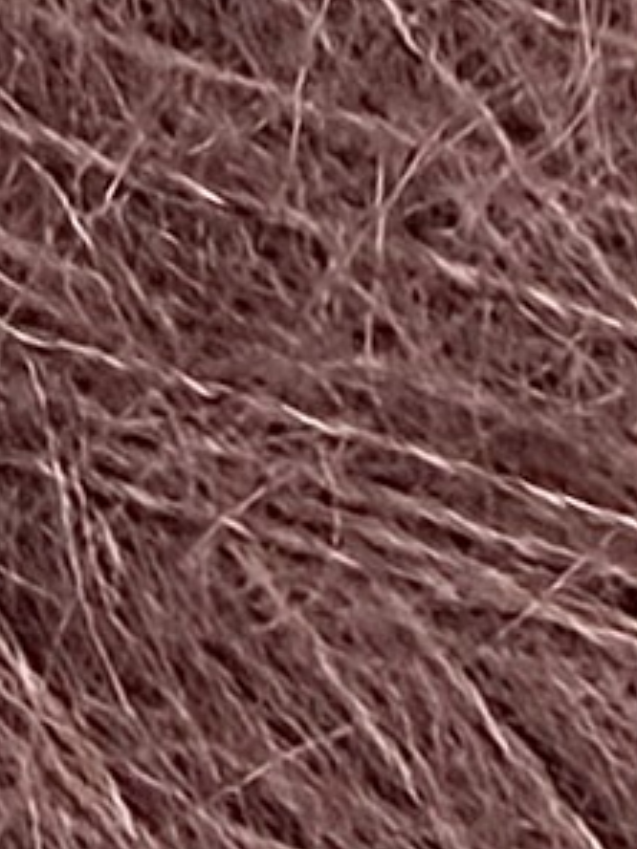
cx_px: 270
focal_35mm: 97
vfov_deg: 19.8
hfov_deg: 15.2
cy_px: 792
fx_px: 2380
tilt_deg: -54.0
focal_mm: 2.22
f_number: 2.2
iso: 40
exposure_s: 1/207
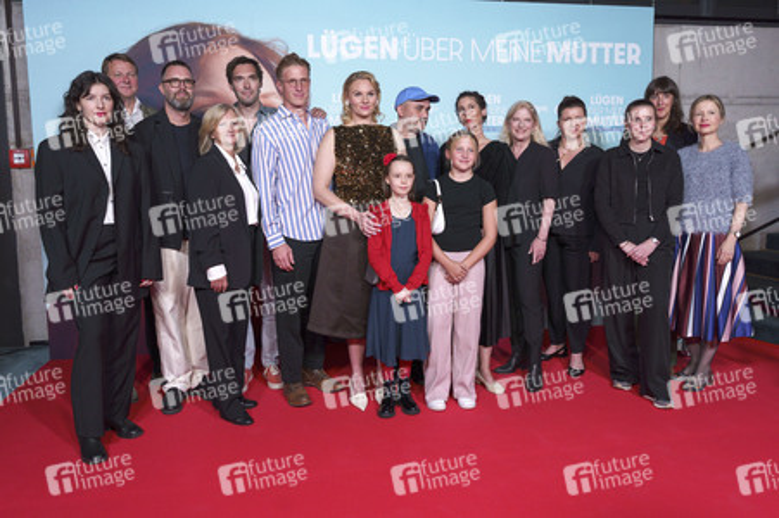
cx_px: 390
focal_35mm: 27
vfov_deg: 47.9
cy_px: 259
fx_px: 584
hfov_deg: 67.4
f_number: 4
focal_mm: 27
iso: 800
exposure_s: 1/250
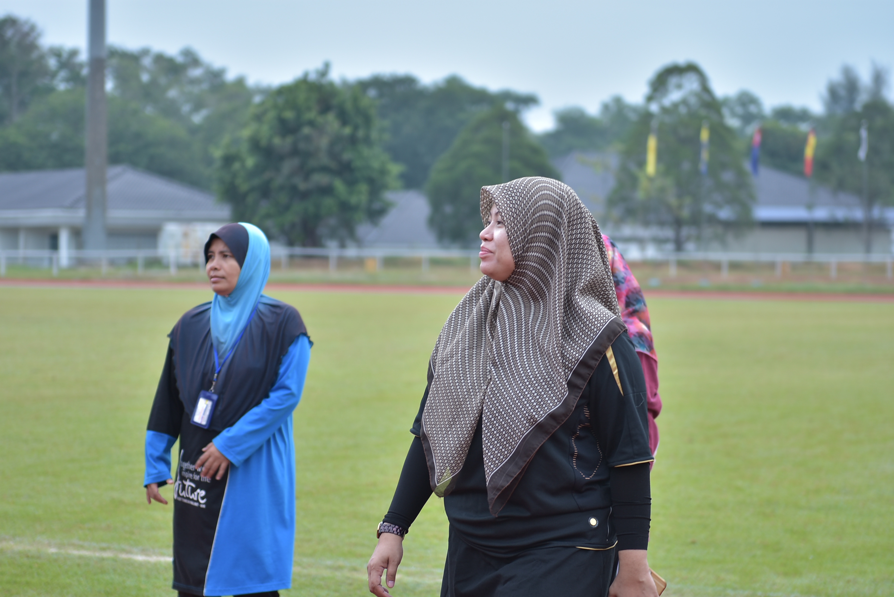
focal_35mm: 105
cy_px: 298
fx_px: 2609
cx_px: 447
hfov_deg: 19.4
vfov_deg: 13.1
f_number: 2.8
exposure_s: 1/200
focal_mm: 70
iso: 100
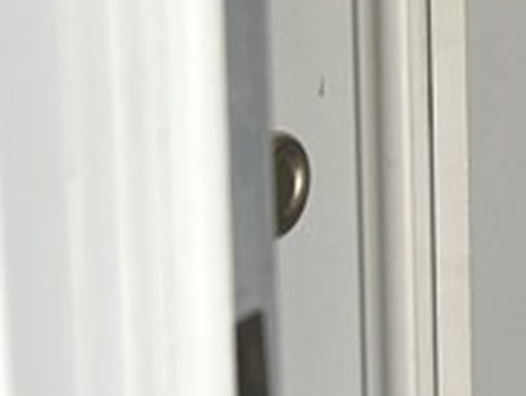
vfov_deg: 10.0
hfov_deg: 10.5
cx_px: 1474
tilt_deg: -8.9
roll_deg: -1.9
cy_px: -78
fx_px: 2221
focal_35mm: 146
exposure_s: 1/120
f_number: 1.5
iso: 40
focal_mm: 5.7
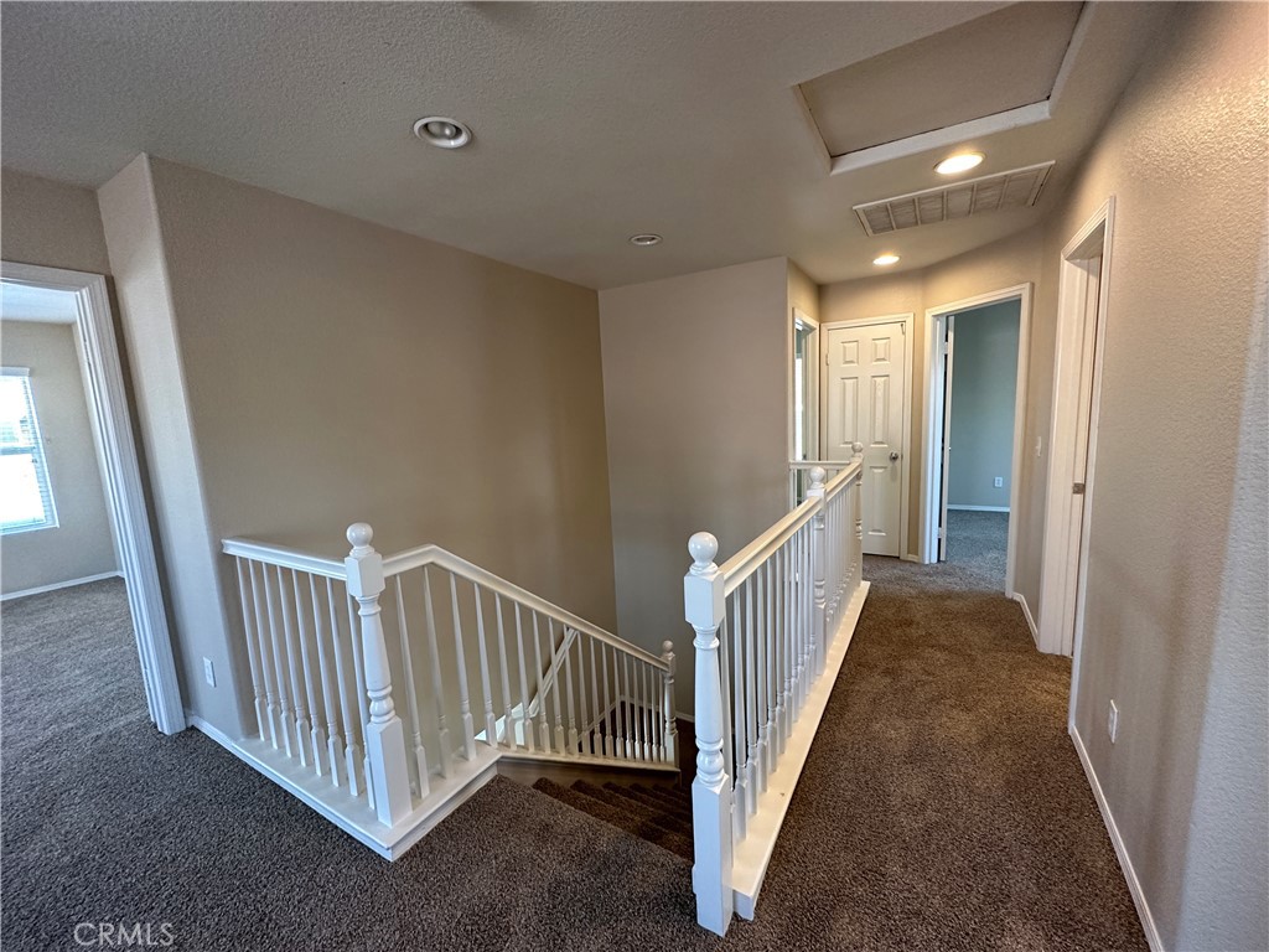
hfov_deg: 102.1
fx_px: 513
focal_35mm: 14
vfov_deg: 85.7
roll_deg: +3.1
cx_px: 634
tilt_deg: -7.5
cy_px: 476
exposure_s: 1/120
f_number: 2.2
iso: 320
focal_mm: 2.22
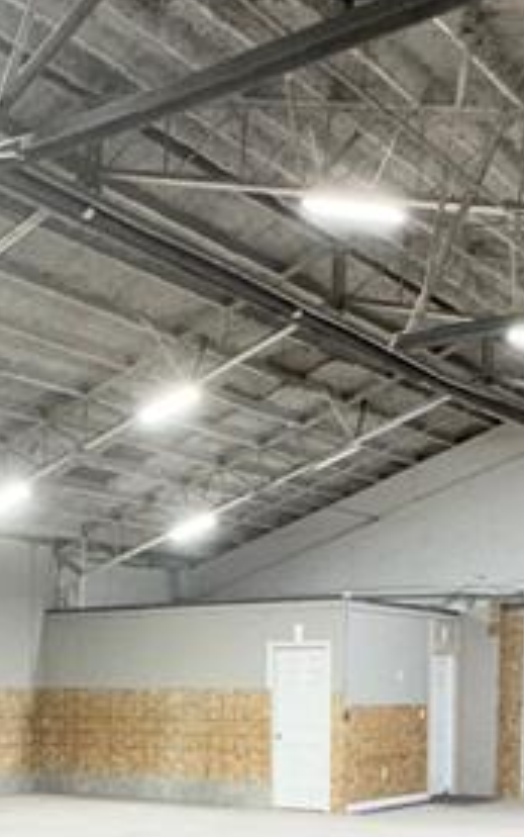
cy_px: 743
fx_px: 1254
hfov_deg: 22.9
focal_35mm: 55
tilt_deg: -1.7
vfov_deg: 34.9
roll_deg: -0.3
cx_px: 39
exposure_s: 1/120
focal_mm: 2.22
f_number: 2.2
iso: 250
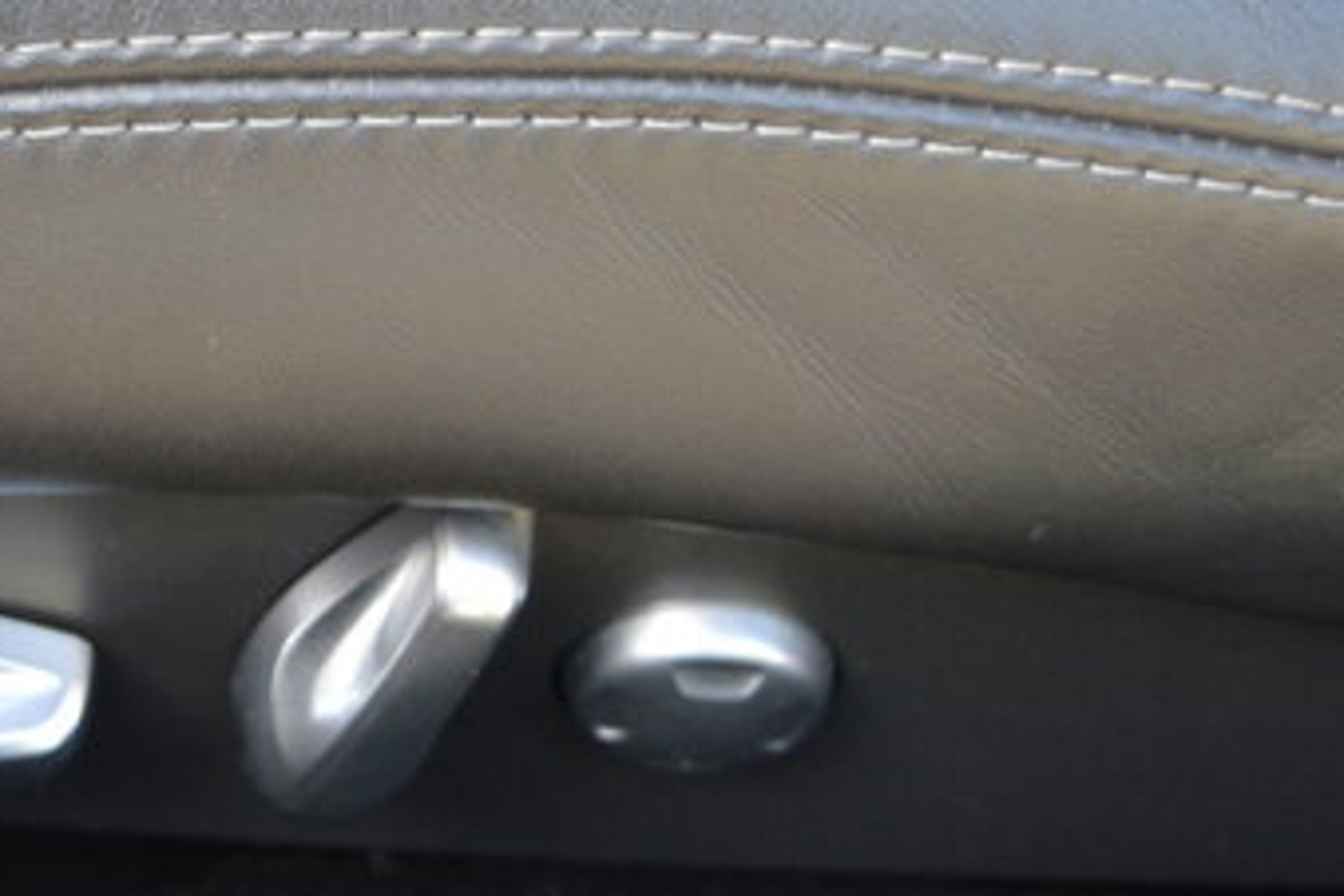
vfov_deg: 9.8
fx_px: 5245
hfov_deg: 14.3
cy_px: 339
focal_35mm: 141
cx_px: -91
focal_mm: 31
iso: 400
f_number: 4.2
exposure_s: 1/50
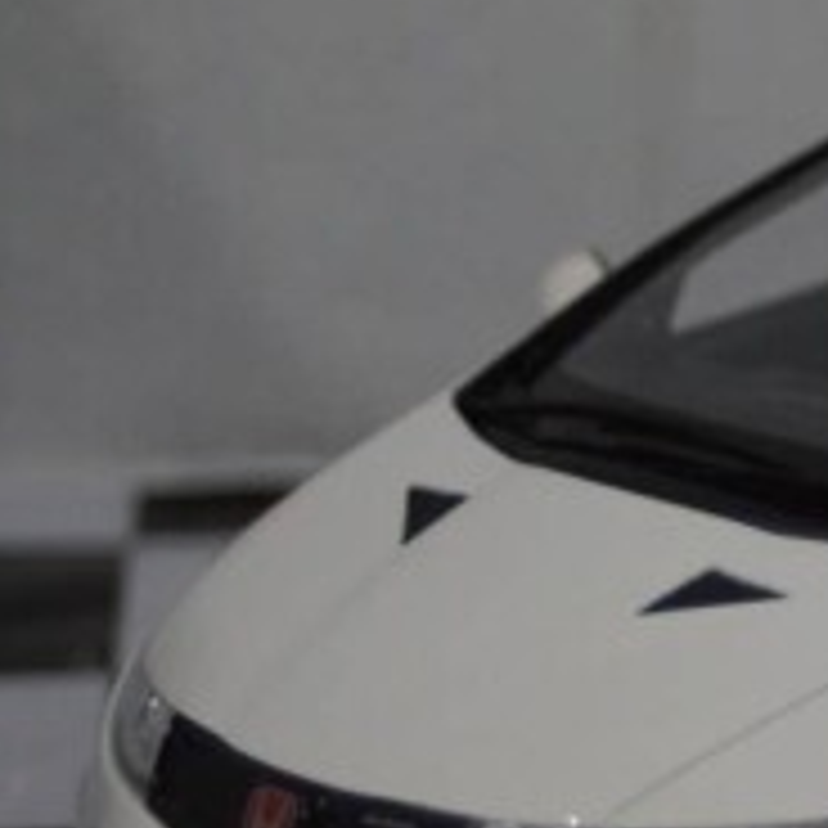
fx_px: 4492
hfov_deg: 10.3
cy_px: 540
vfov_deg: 10.5
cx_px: 1022
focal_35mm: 166
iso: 2500
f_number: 4.5
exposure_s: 1/160
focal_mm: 40
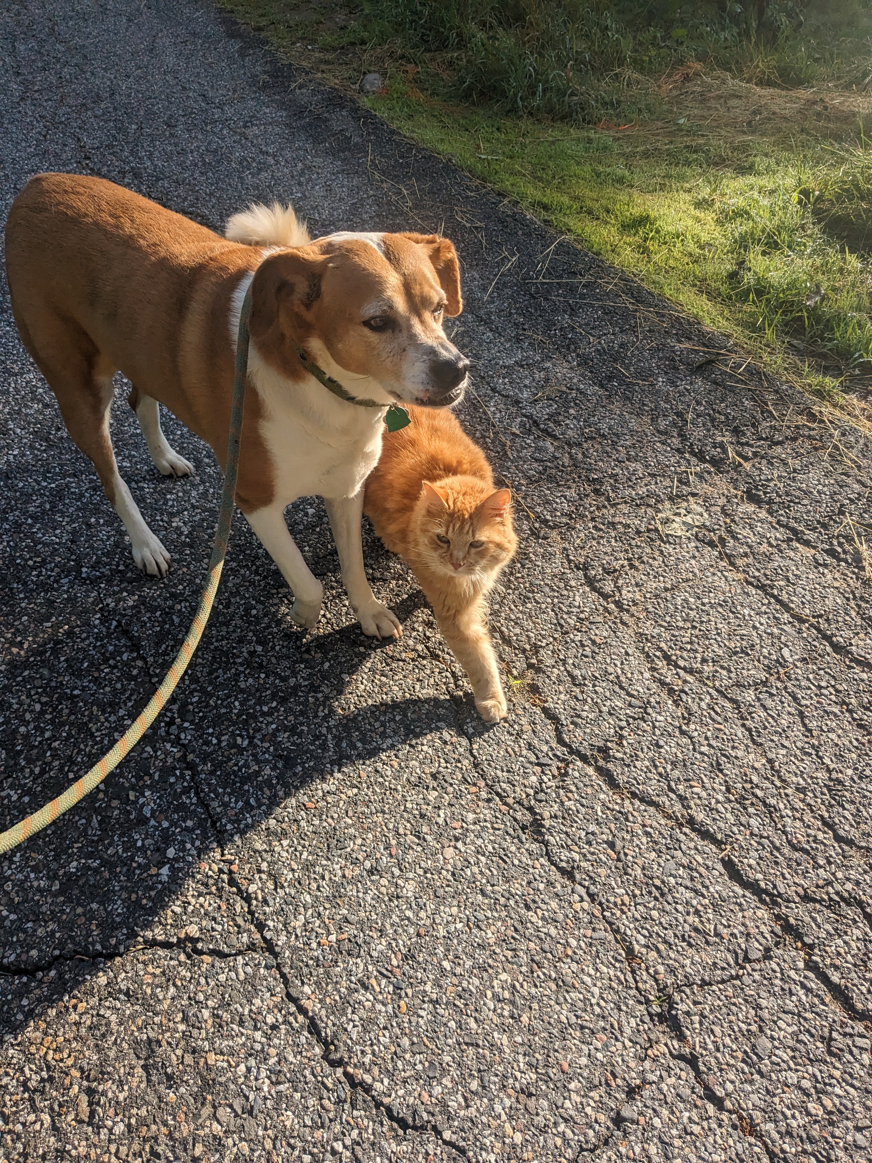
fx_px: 907
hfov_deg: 51.4
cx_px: 436
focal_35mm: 27
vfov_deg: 65.3
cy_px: 582
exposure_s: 1/1669
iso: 54
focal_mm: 4.38
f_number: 1.73
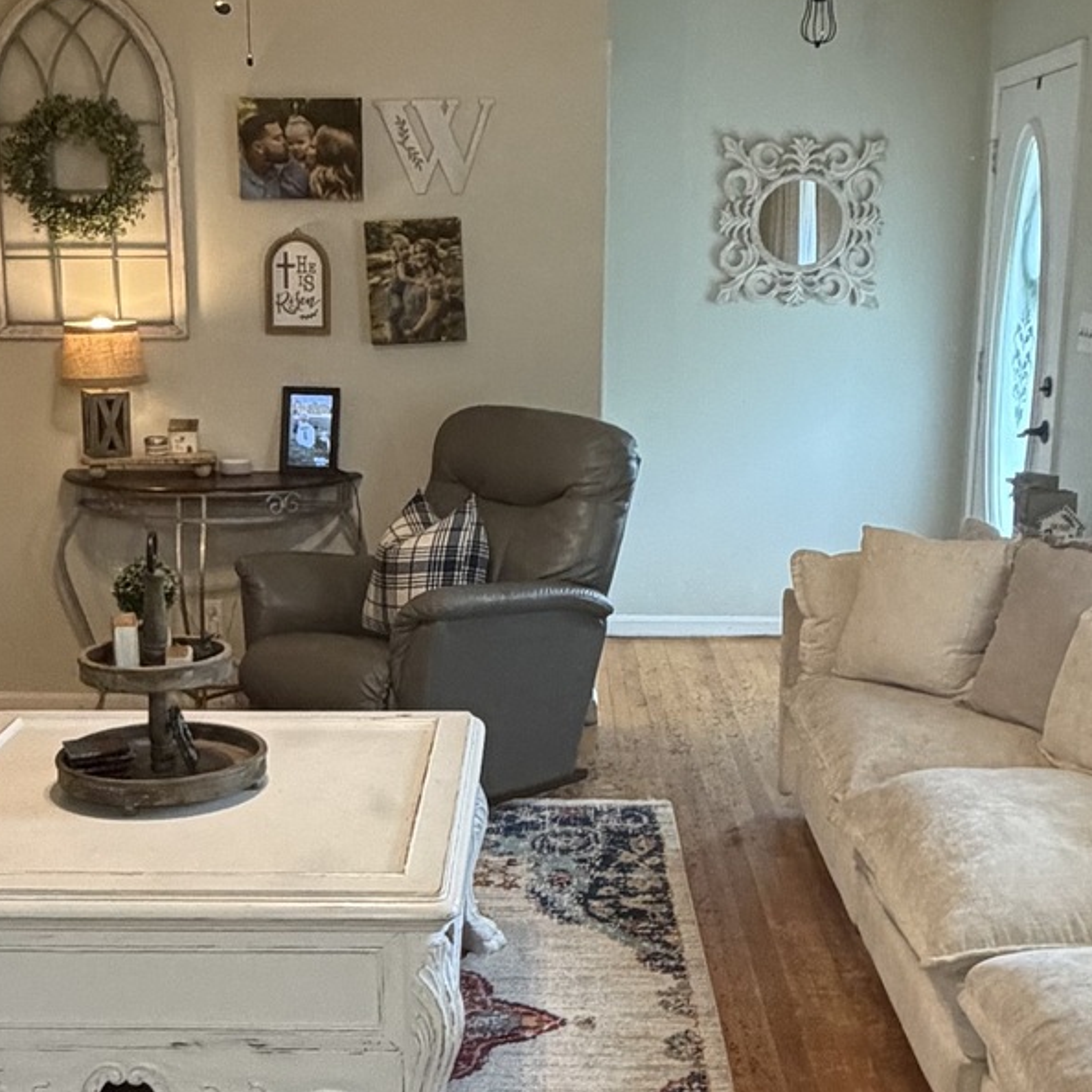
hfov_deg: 35.4
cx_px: 533
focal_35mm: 48
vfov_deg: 35.2
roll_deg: -1.0
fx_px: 1713
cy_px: 653
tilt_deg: -13.6
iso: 400
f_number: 2.2
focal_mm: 2.22
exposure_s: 1/60
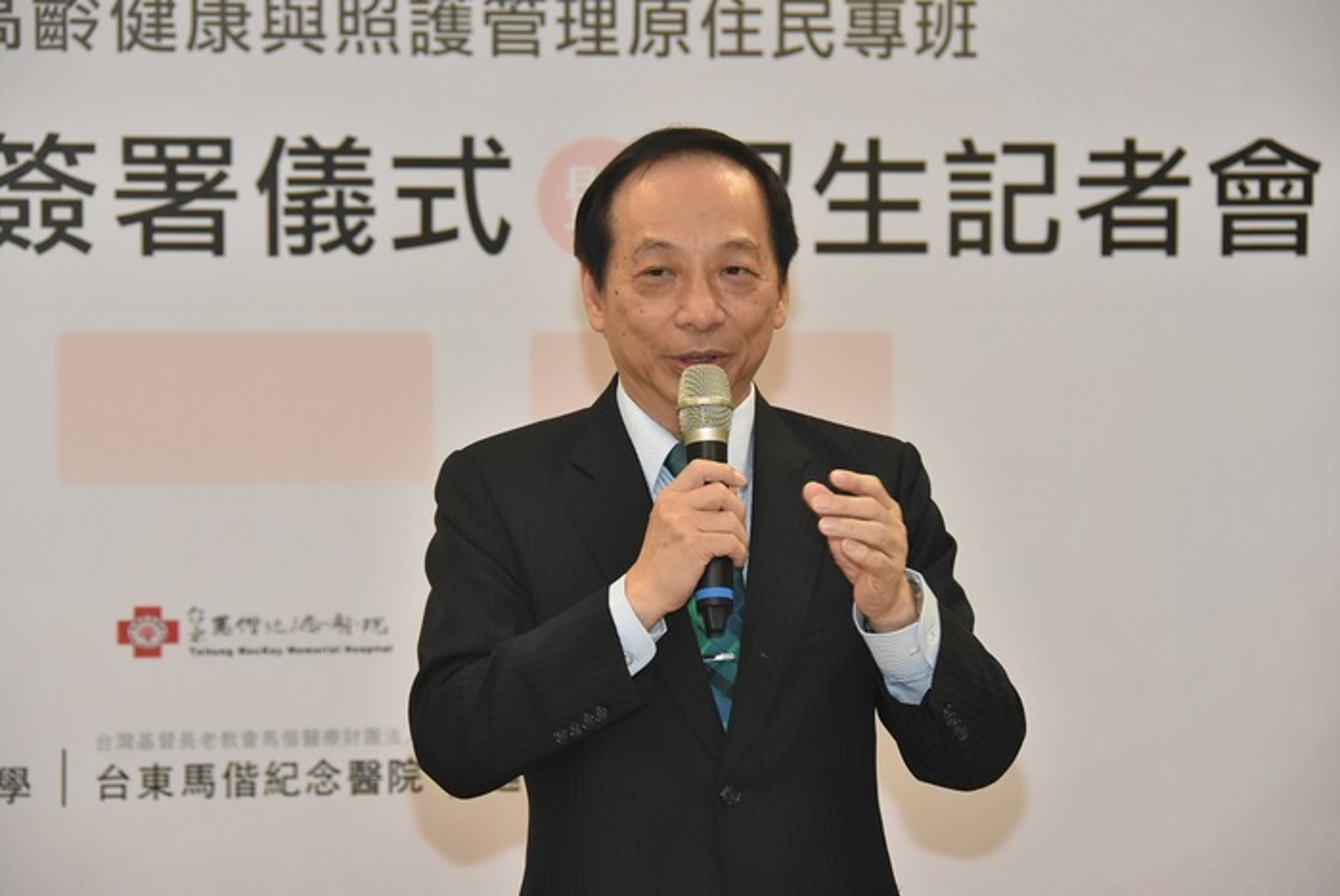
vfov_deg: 8.7
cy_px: 448
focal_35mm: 158
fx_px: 5867
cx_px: 670
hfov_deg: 13.0
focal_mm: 105
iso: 1600
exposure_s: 1/160
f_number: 5.6
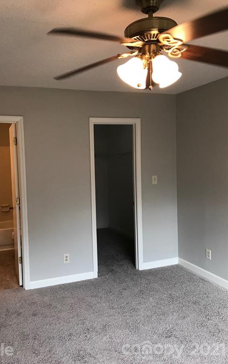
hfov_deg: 41.6
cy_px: 183
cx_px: 90
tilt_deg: -3.2
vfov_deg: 62.9
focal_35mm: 30
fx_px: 298
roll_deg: +1.3
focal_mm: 3.99
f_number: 1.8
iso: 25
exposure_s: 1/40
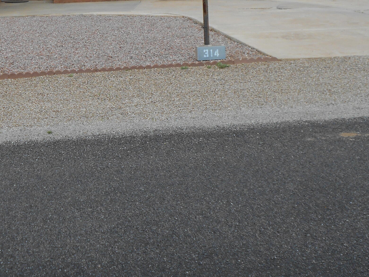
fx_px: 757
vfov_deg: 20.4
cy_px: 44
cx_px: 90
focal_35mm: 71
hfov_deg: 27.0
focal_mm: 6.7
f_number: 3.9
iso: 80
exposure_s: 1/800
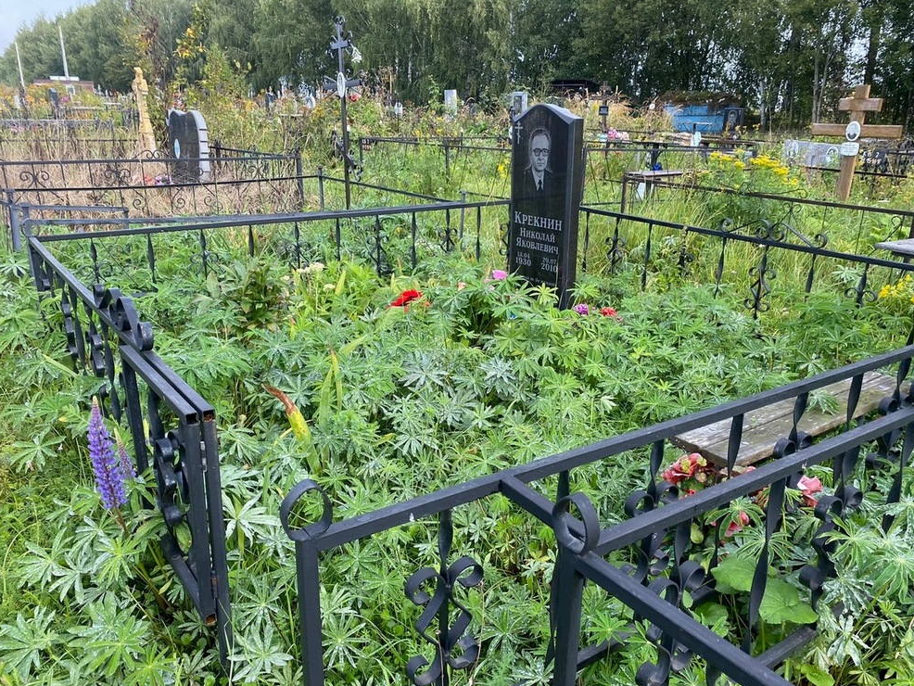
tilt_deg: -17.8
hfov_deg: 65.3
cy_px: 355
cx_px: 470
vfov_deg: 51.4
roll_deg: -1.3
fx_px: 713
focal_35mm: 27
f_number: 1.8
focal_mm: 4.25
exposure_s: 1/414
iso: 32
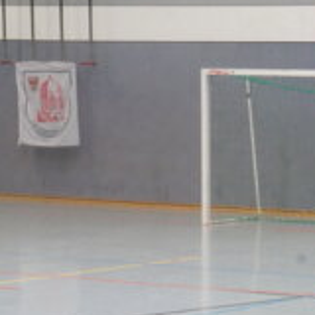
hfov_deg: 9.8
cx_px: 392
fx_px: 1802
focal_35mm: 175
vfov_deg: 10.0
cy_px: 242
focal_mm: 55
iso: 3200
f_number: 13
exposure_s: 1/50
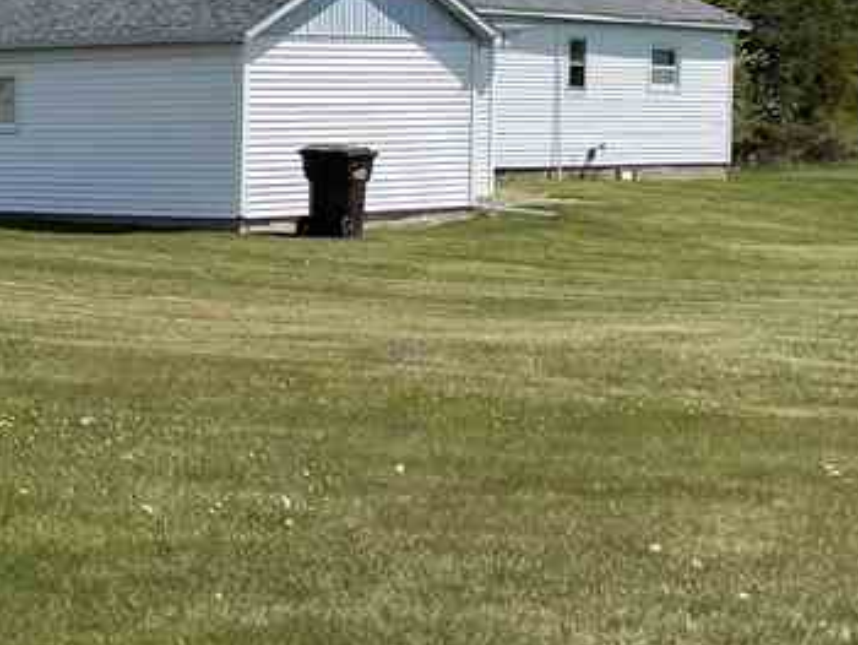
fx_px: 2356
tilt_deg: -4.2
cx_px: -319
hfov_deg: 18.8
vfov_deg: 15.6
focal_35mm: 95
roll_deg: +0.2
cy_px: 280
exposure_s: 1/5128
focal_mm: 5.1
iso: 32
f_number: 1.6
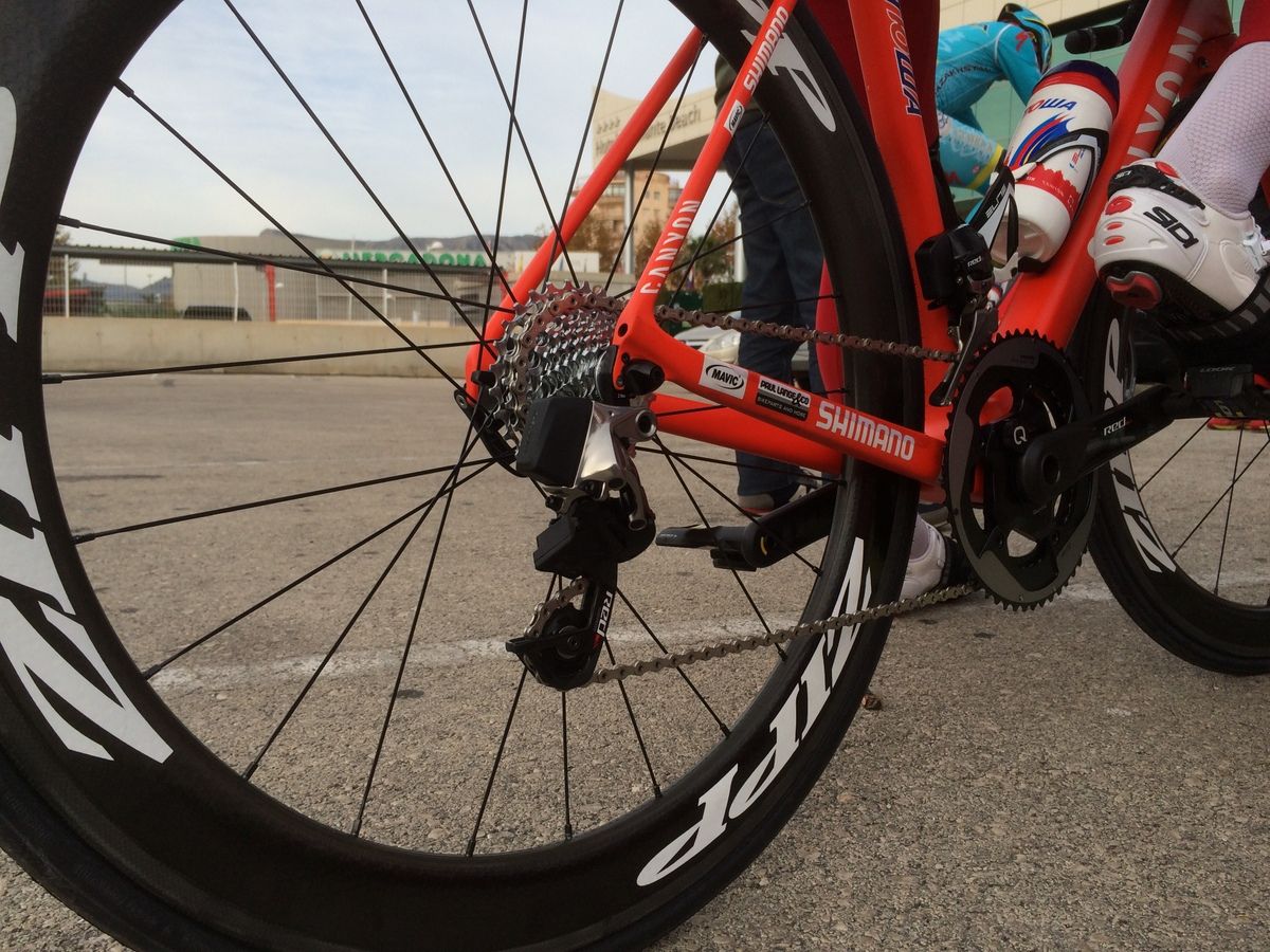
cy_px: 476
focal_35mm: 29
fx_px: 1064
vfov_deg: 48.2
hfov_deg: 61.7
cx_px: 635
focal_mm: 4.15
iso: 32
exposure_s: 1/838
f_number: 2.2
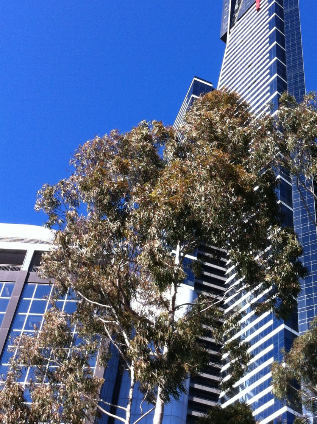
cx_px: 280
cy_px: 265
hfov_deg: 22.4
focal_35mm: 64
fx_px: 783
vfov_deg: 30.2
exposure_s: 1/580
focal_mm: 3.85
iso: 80
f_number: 2.8
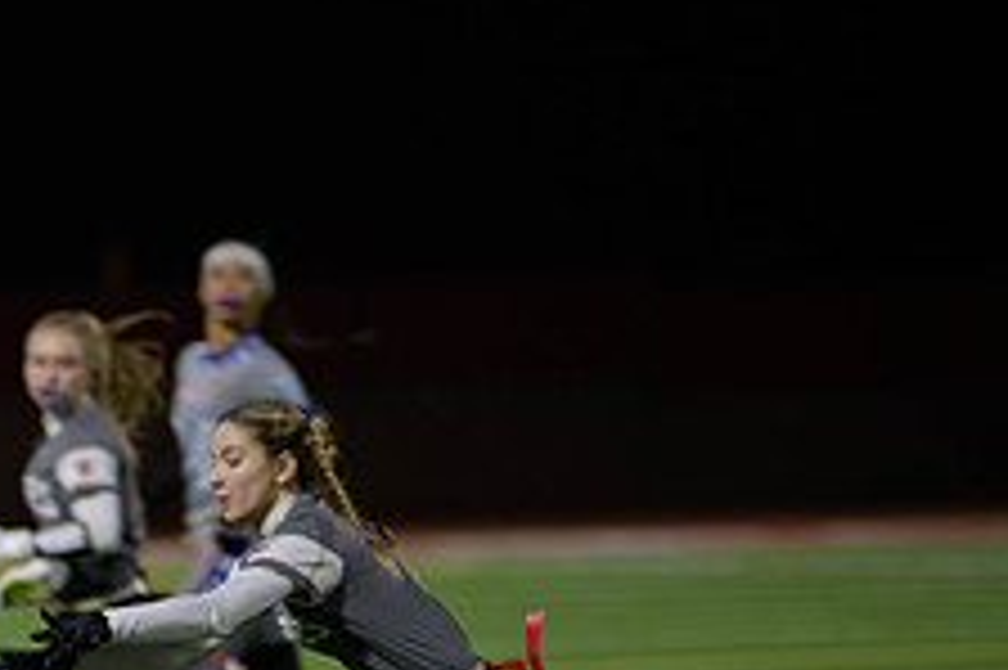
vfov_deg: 2.6
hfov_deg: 4.0
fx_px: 14493
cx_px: -266
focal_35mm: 518
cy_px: 731
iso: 640
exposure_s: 1/200
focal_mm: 200
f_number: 2.8
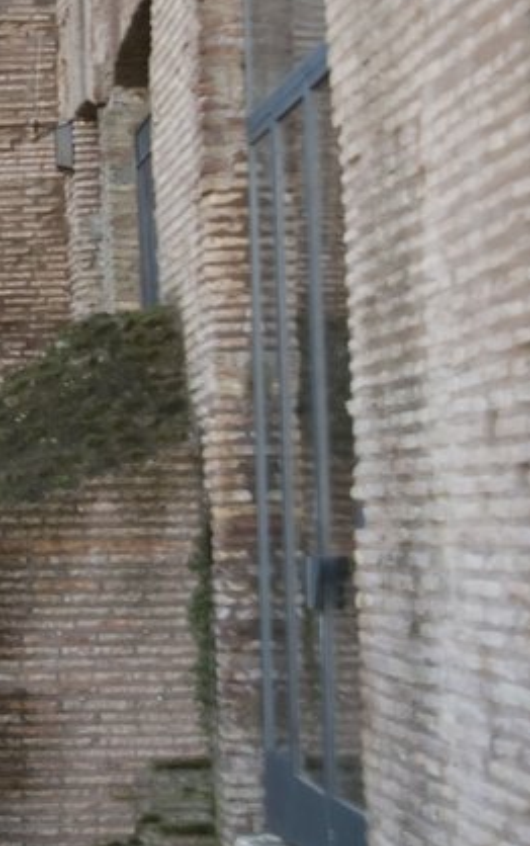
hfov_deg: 9.7
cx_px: -451
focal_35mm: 128
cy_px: 247
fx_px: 2952
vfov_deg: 16.2
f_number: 5.6
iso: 200
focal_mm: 35
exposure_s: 1/125
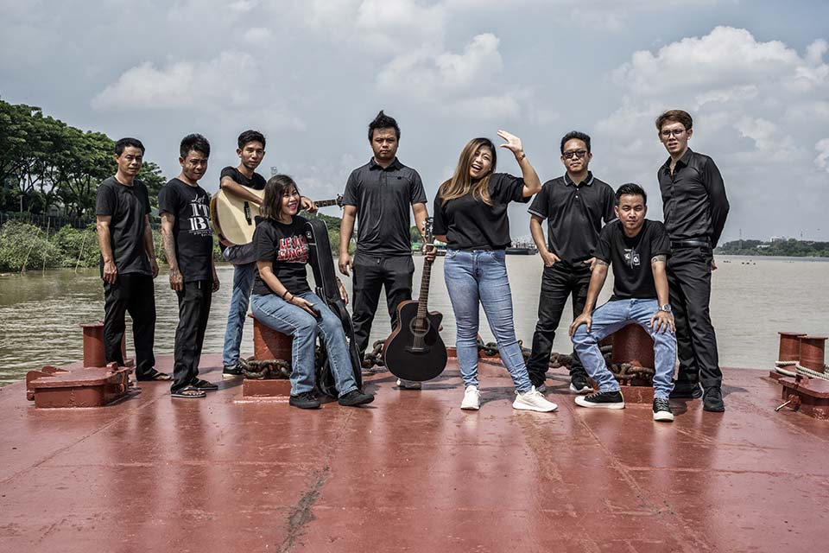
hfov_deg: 43.6
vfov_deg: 29.9
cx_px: 414
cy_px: 276
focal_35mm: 45
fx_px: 1036
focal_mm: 45
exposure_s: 1/500
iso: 250
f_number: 10
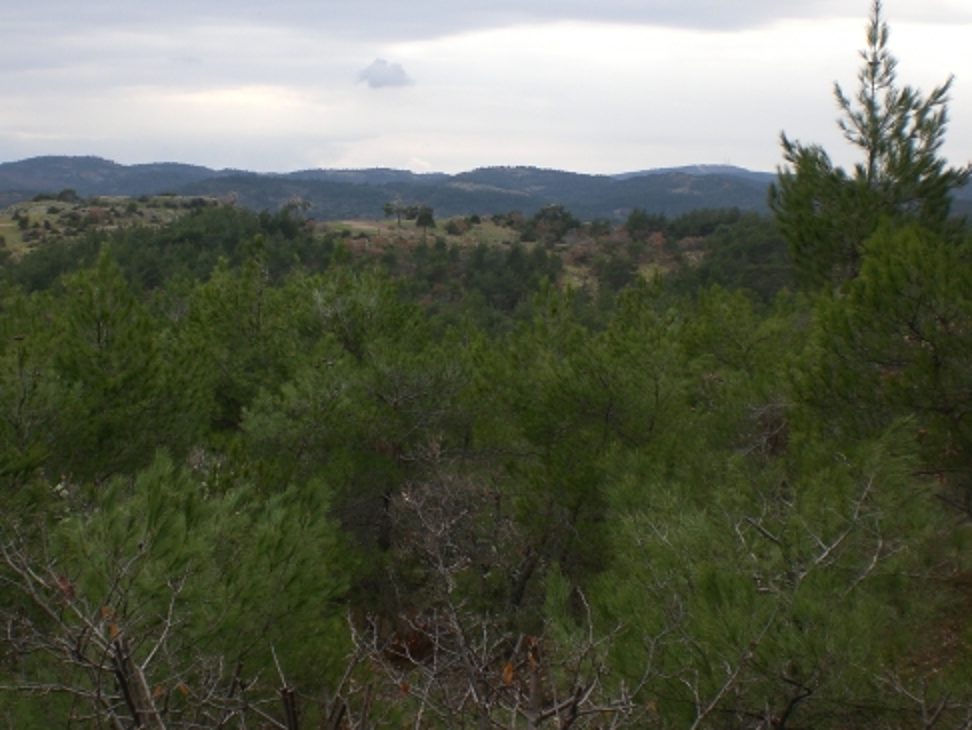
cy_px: 328
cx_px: 418
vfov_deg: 29.1
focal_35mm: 50
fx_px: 1405
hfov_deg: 38.1
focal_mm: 6.3
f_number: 4.4
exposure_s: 1/250
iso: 50
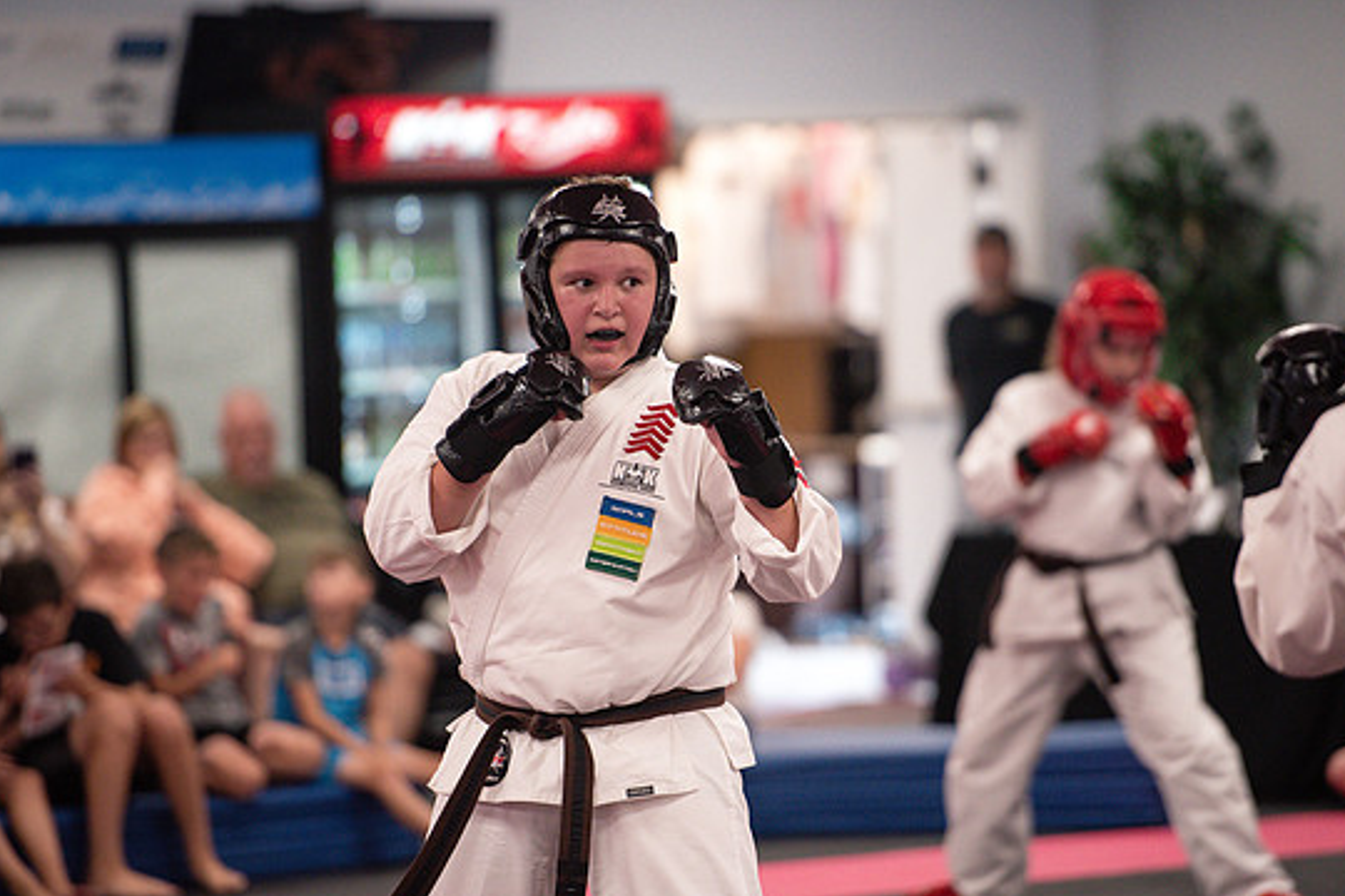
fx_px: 8032
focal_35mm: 215
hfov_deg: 9.6
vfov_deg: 6.4
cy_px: 459
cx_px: 710
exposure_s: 1/400
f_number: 2.8
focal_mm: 200
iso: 1600
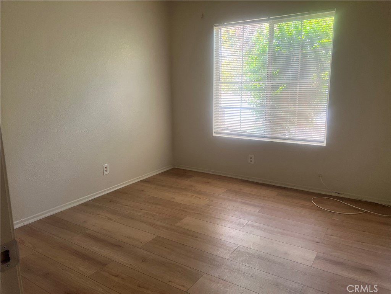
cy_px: 147
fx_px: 294
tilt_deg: -11.2
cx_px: 196
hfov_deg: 67.3
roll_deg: -0.2
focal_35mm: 26
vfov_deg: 53.1
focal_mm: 5.7
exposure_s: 1/120
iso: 125
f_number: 1.5
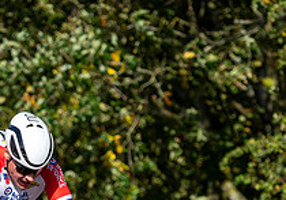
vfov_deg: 3.6
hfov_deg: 5.1
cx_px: 9
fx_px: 3203
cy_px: 223
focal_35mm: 397
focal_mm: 110
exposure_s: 1/2500
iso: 160
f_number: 2.8
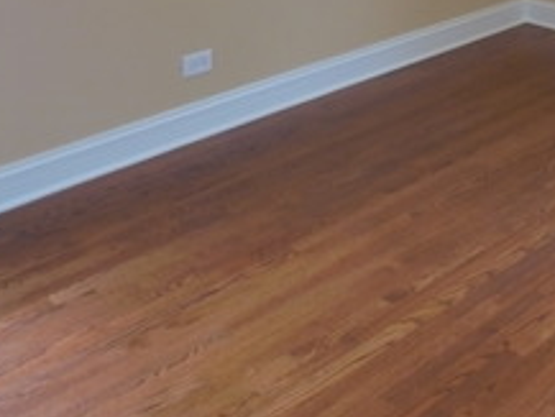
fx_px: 946
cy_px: -156
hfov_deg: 31.2
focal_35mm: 59
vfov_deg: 21.8
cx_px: 496
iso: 400
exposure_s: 1/10
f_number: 3.5
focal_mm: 3.58
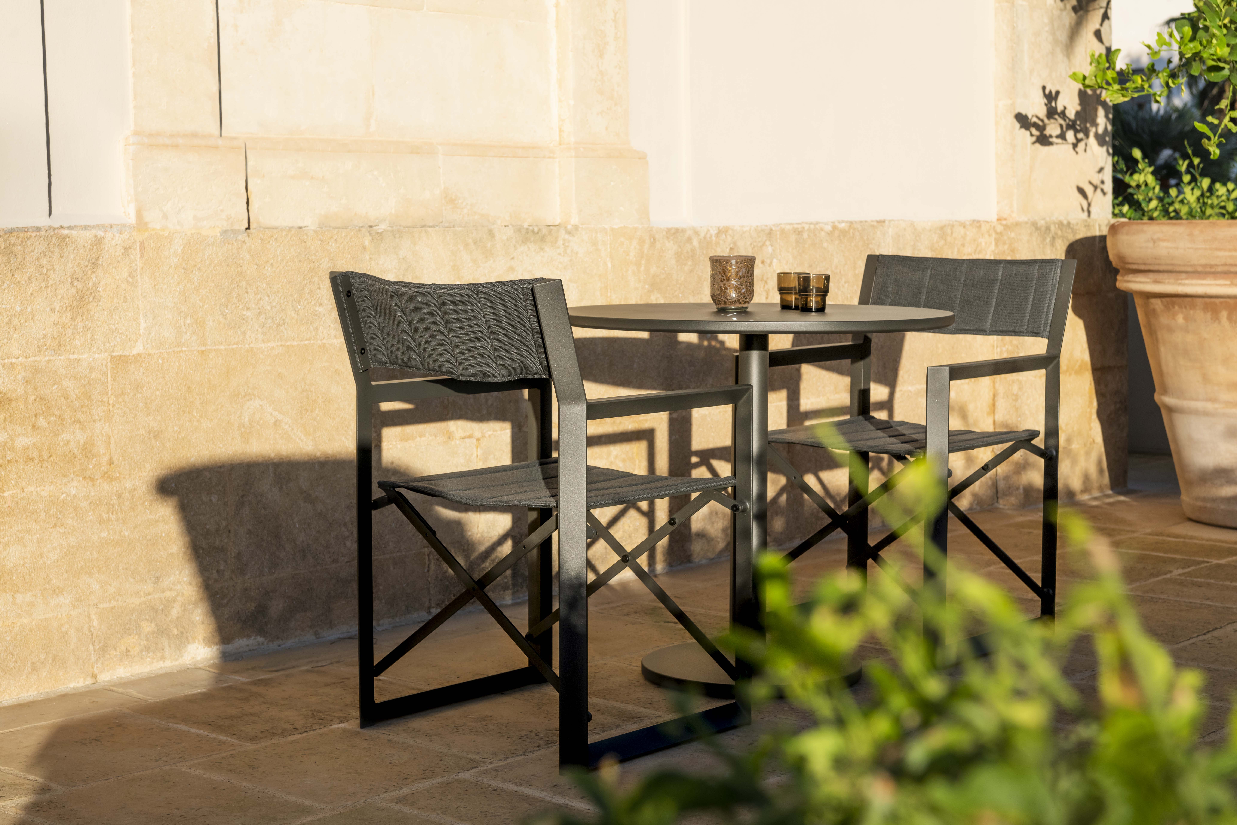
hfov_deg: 32.4
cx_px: 618
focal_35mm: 62
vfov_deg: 21.9
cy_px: 412
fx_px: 2130
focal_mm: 62
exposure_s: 1/640
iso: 200
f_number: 8
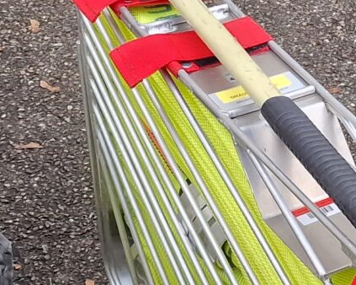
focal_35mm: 136
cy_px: 218
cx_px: 465
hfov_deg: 13.6
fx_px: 1432
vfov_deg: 11.3
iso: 200
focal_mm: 6.4
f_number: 1.8
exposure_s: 1/180
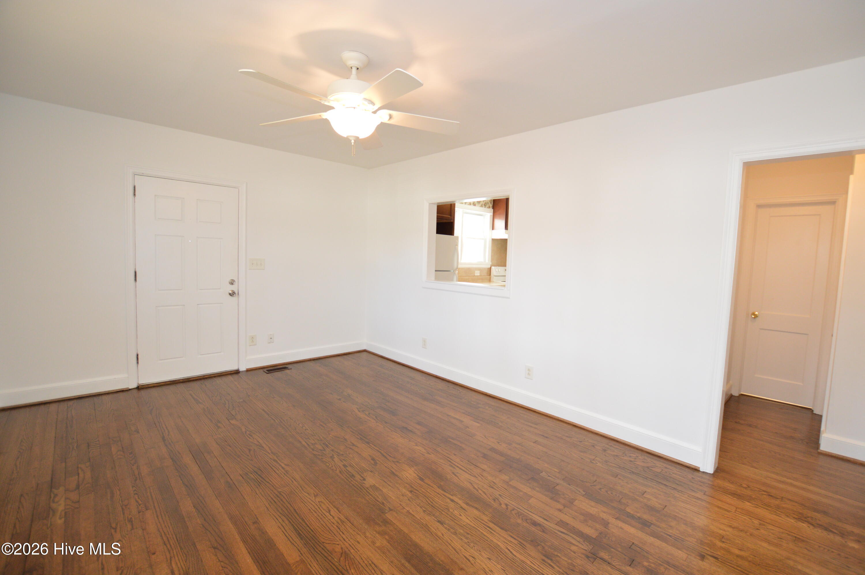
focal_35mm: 15
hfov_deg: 100.4
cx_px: 432
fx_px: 360
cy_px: 288
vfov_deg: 77.2
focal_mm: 10
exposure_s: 1/60
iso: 900
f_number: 3.5
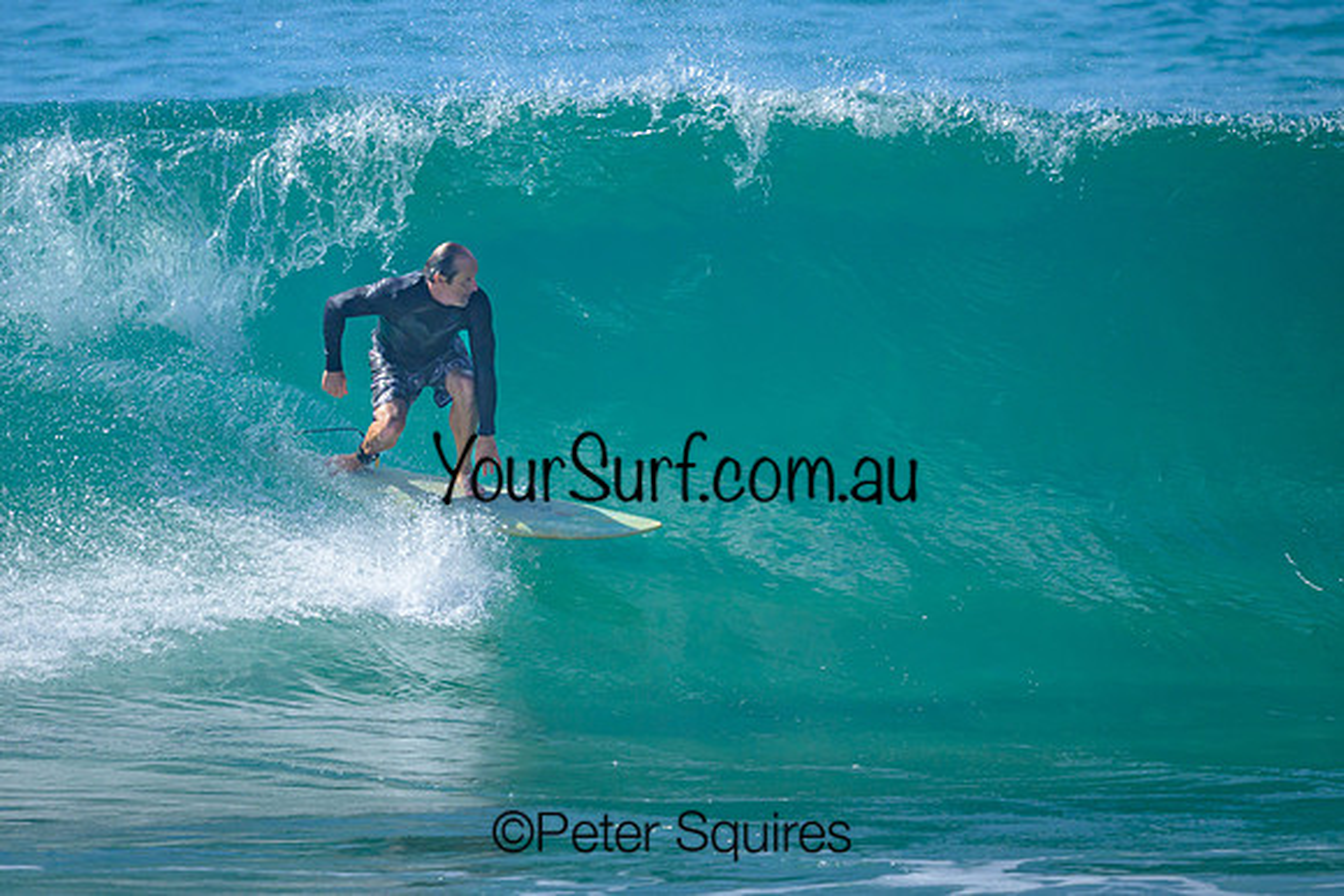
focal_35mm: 1101
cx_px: 459
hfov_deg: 1.9
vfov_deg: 1.2
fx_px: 41107
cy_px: 359
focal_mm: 800
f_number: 6.3
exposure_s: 1/3200
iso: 500
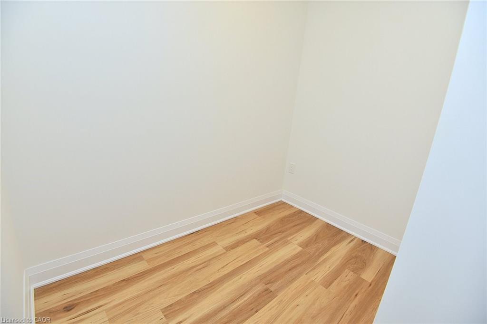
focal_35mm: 16
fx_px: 216
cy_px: 162
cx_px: 244
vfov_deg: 73.7
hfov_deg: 96.8
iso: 320
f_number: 5.6
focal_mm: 16
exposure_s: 1/60
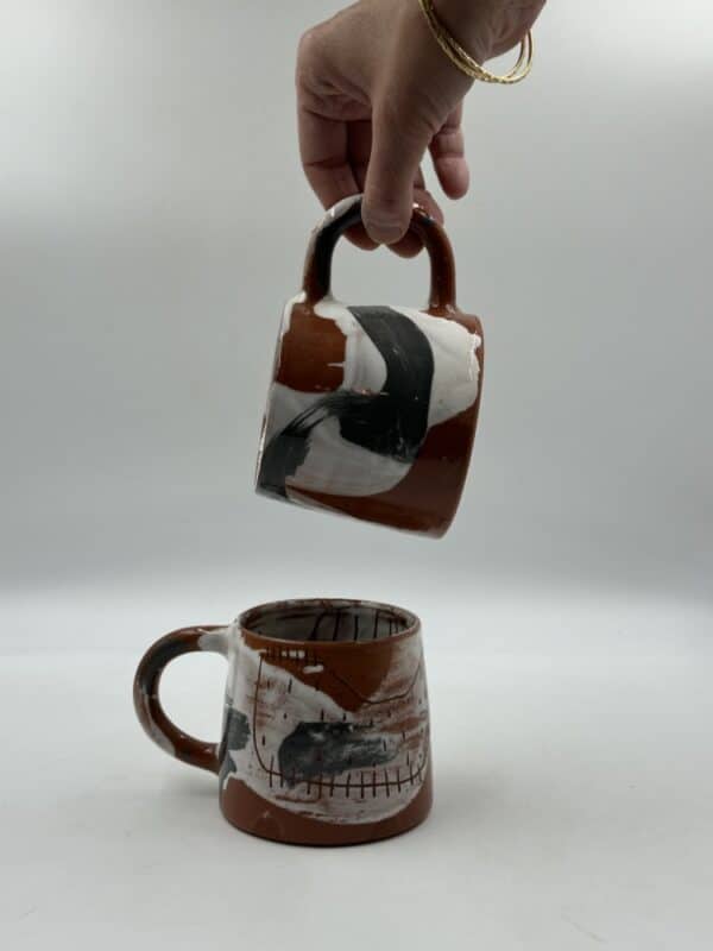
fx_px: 1318
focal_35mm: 48
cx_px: 356
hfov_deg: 30.3
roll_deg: -1.6
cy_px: 476
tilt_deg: -9.3
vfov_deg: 39.7
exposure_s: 1/681
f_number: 1.78
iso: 64
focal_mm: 6.86
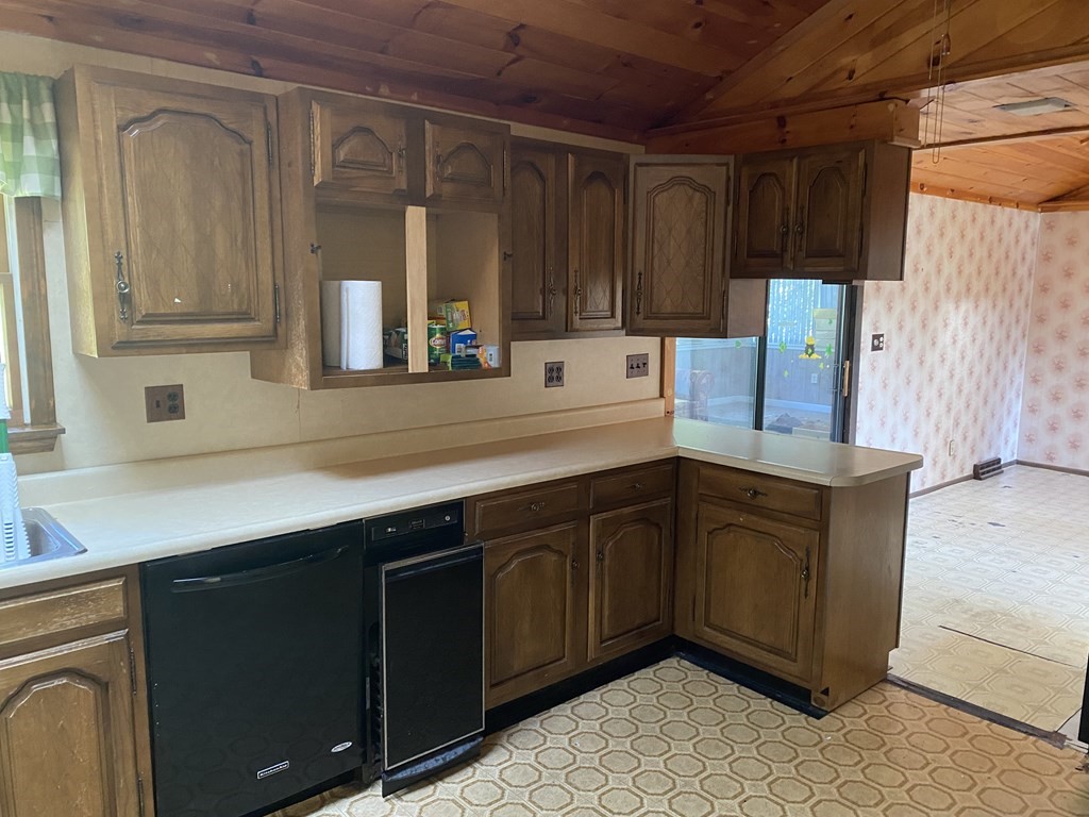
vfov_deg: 53.1
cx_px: 544
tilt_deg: -9.2
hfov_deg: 67.3
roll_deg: -1.1
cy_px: 408
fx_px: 818
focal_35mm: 26
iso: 500
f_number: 1.8
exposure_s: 1/54
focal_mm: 4.25
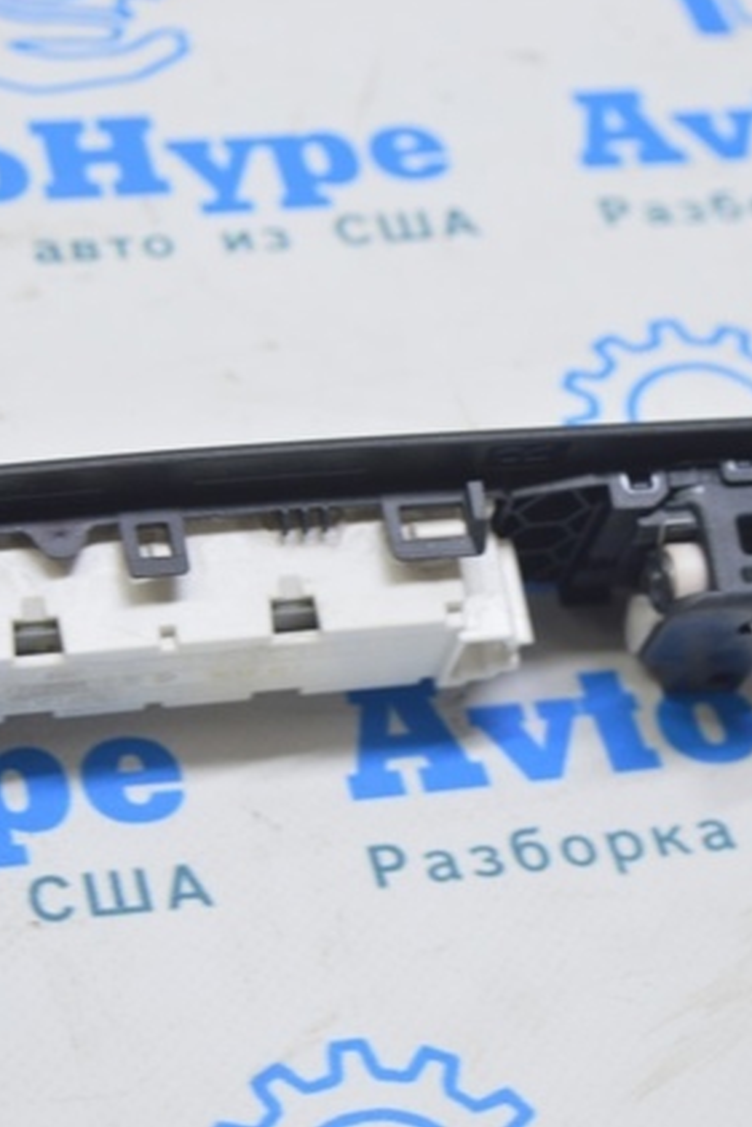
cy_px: 561
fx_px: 2849
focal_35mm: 91
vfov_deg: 22.4
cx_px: 246
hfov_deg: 15.0
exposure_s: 1/20
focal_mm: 40
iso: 400
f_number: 5.6
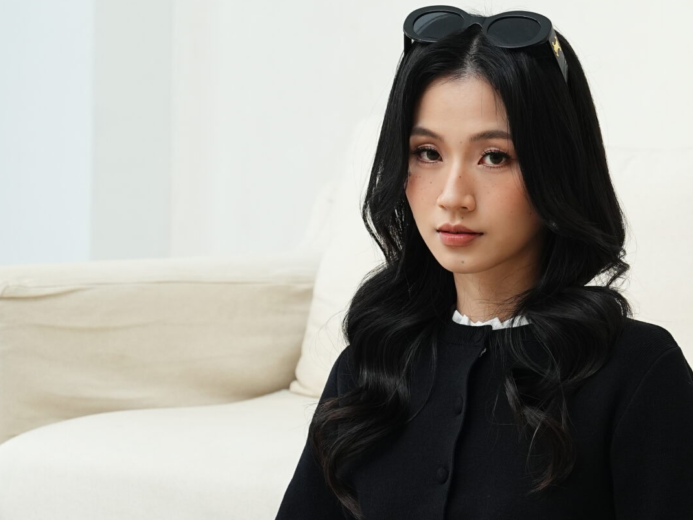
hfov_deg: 12.3
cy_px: 432
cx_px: 472
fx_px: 3224
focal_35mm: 161
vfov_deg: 9.2
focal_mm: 70
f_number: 5
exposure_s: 1/160
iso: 1000
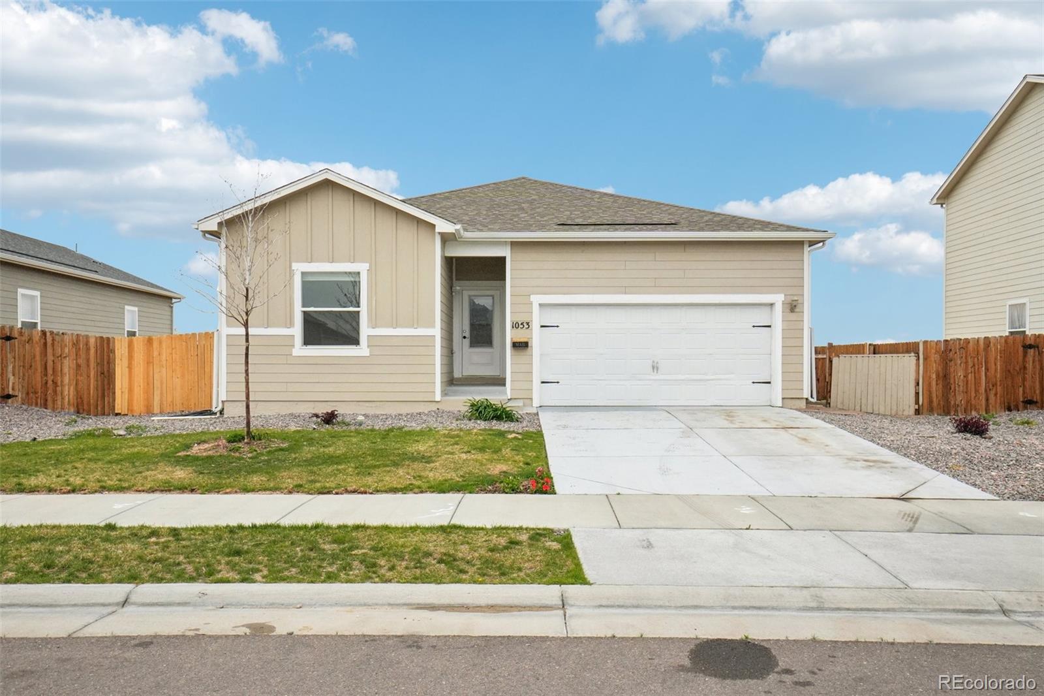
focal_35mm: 27
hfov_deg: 67.4
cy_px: 348
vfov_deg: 47.9
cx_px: 522
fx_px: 783
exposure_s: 1/1600
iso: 400
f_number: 8
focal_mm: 18
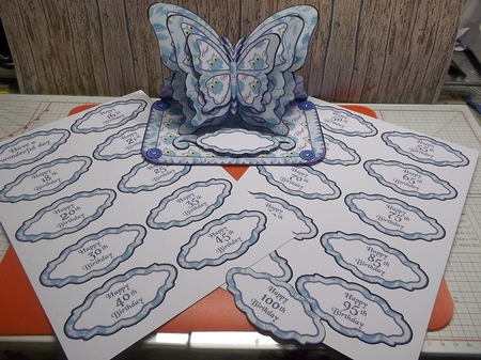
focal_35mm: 29
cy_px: 180
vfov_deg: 48.2
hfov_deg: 61.7
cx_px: 240
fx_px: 403
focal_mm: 4.1
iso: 99
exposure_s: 1/30
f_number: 3.3
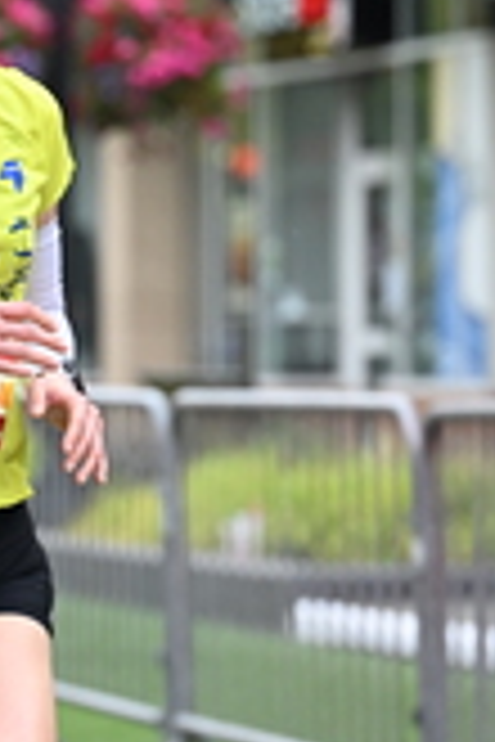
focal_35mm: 276
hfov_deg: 5.0
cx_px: 11
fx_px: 5692
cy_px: 229
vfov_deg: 7.5
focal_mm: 83
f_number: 2.8
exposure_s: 1/1600
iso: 1000
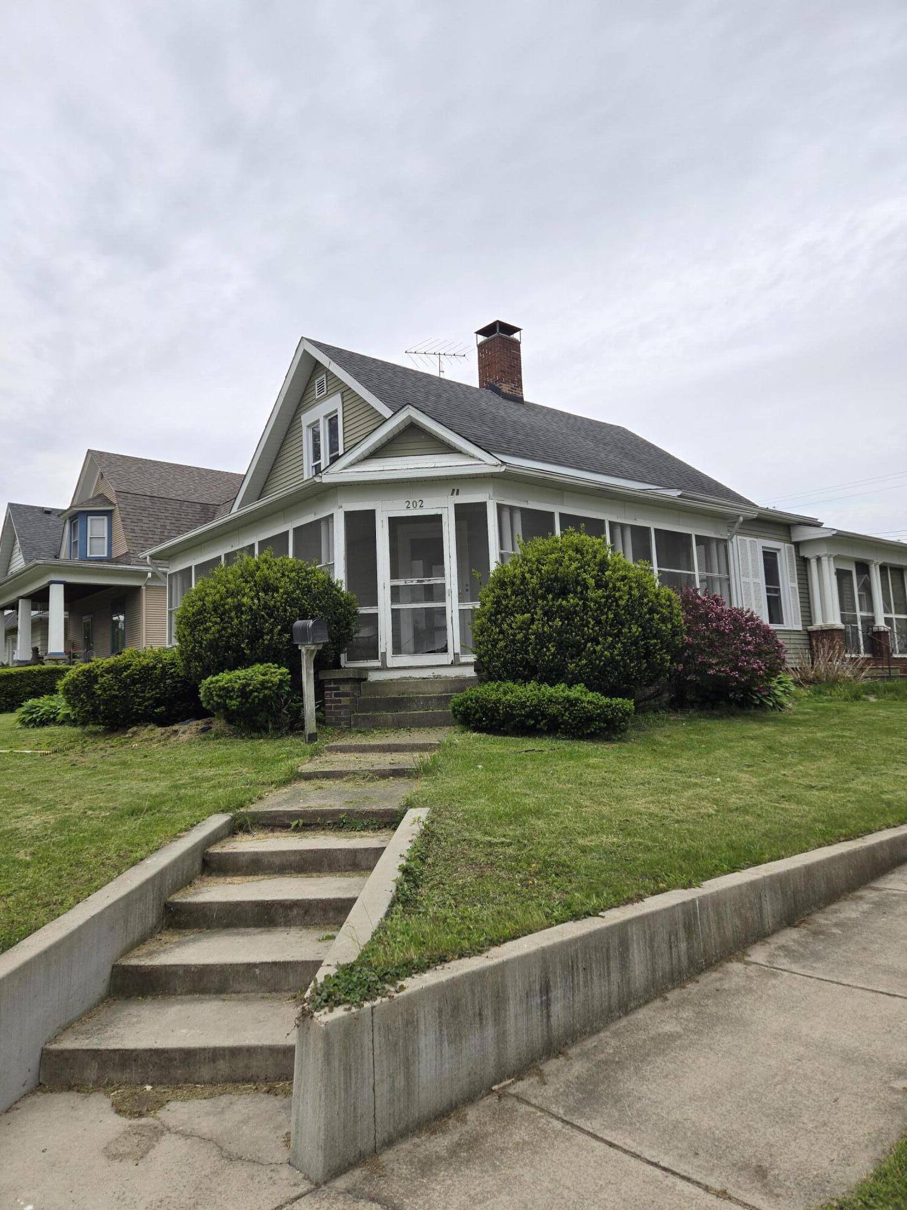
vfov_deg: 73.9
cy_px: 605
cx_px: 454
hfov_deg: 58.9
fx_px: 804
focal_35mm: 23
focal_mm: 5.4
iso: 25
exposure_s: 1/1714
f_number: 1.8
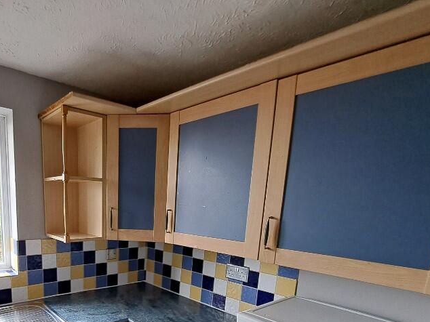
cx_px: 143
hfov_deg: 76.5
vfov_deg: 58.3
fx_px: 261
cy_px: 260
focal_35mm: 21
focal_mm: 1.74
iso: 64
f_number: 2.2
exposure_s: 1/40
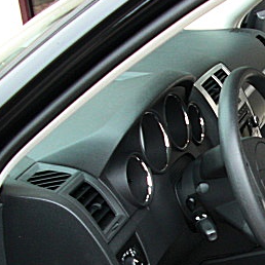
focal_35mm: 79
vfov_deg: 21.6
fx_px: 684
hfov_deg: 20.4
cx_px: 323
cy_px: 219
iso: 200
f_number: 2.8
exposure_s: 1/100
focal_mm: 6.3
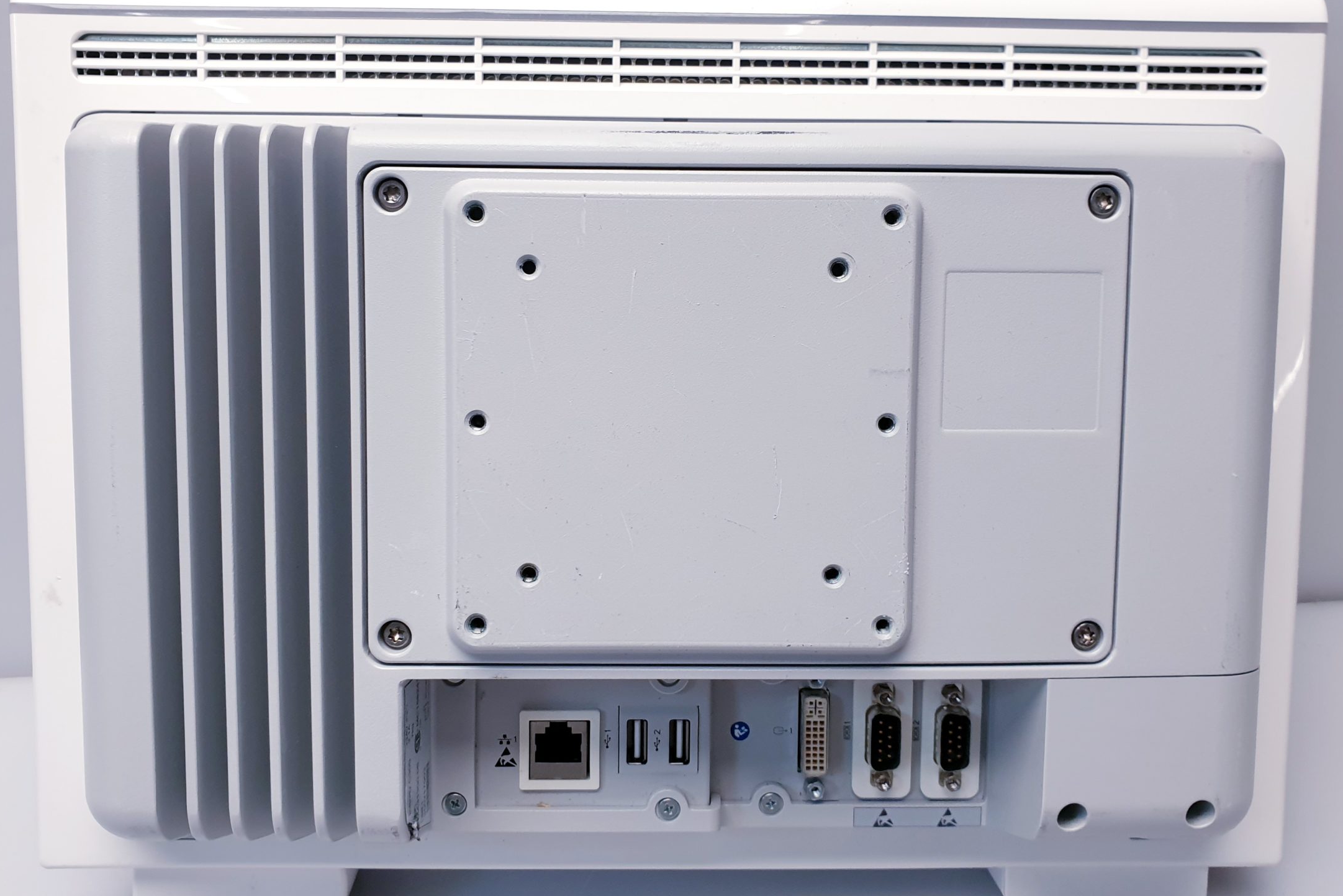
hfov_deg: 58.7
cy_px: 404
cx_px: 683
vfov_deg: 41.1
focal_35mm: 32
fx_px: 1194
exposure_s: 1/100
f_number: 2.4
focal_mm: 4.3
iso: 80
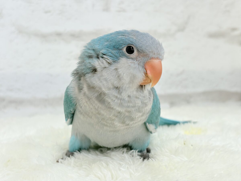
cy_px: 90
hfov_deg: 36.8
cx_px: 120
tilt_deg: -5.8
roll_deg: +1.3
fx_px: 362
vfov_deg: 28.0
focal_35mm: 52
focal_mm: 5.96
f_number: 1.6
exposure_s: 1/100
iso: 80
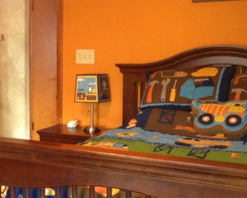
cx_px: 31
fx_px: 512
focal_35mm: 70
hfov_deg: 26.3
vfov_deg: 21.9
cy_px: 97
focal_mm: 4.13
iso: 320
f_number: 2.4
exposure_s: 1/20
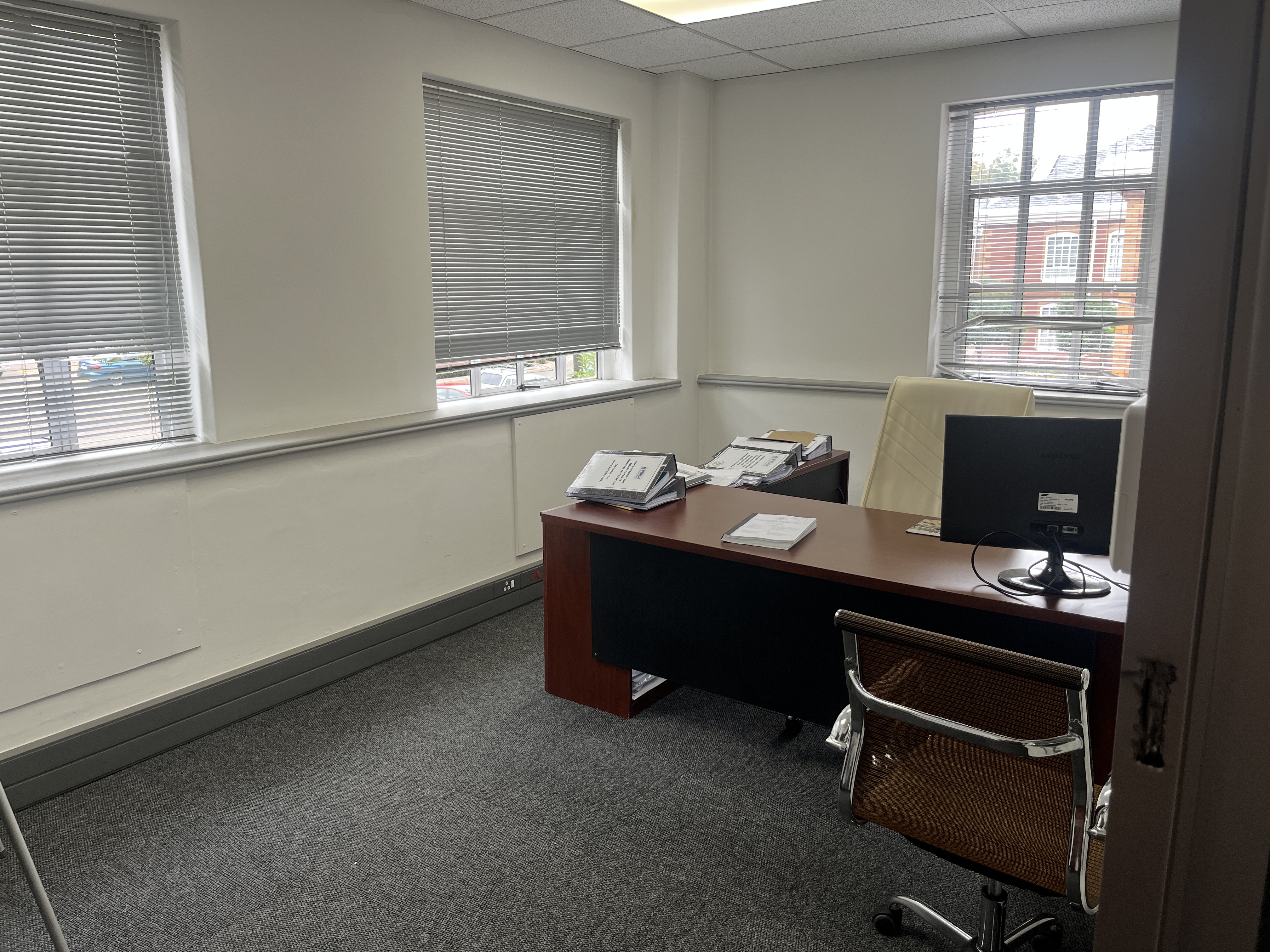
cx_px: 635
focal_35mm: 26
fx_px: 954
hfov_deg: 67.3
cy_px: 476
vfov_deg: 53.1
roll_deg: -1.0
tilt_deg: -11.2
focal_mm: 5.1
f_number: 1.6
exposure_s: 1/100
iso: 50
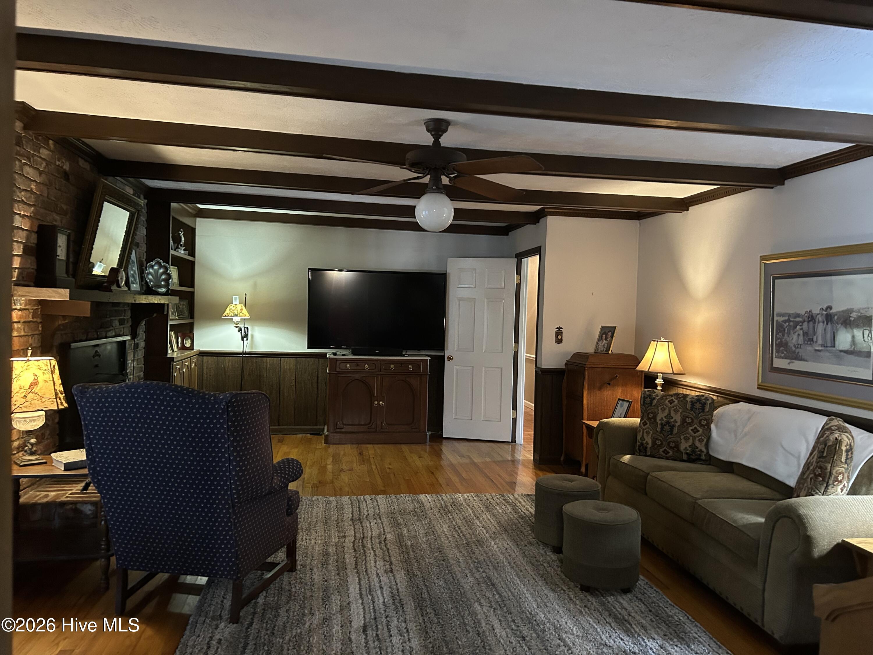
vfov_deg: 53.1
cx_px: 436
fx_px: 656
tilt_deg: -2.8
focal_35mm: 26
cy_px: 328
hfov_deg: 67.3
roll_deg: -2.3
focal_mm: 5.7
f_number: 1.5
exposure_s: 1/30
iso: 500
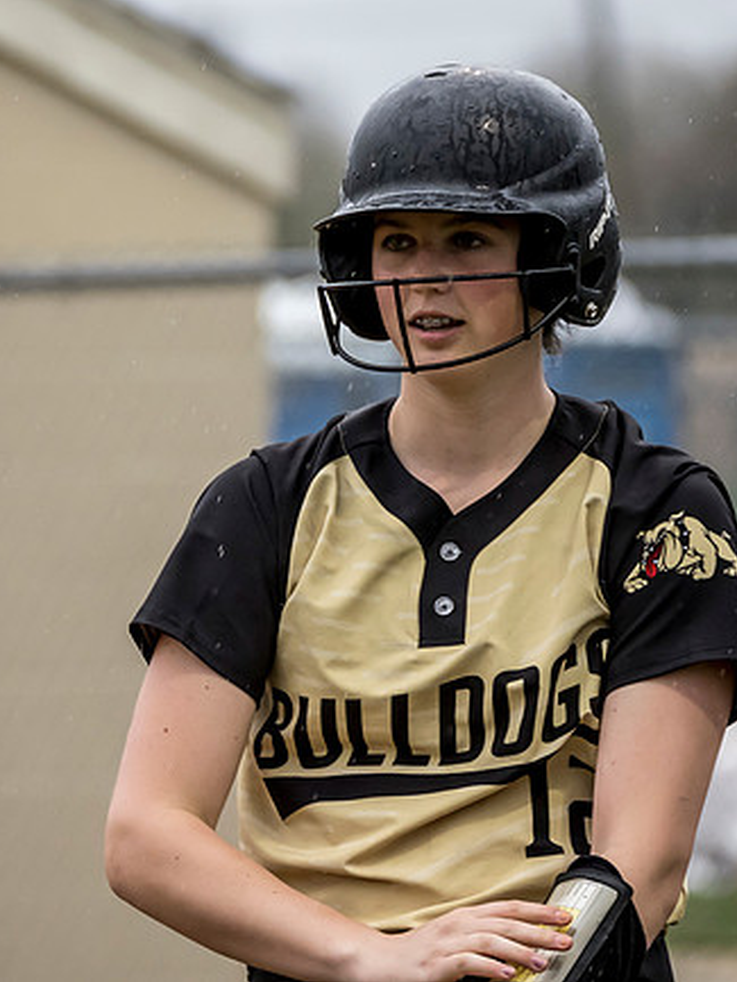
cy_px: 371
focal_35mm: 598
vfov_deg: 3.3
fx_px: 16967
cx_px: 321
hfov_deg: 2.5
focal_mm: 179
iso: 1000
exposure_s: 1/1000
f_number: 4
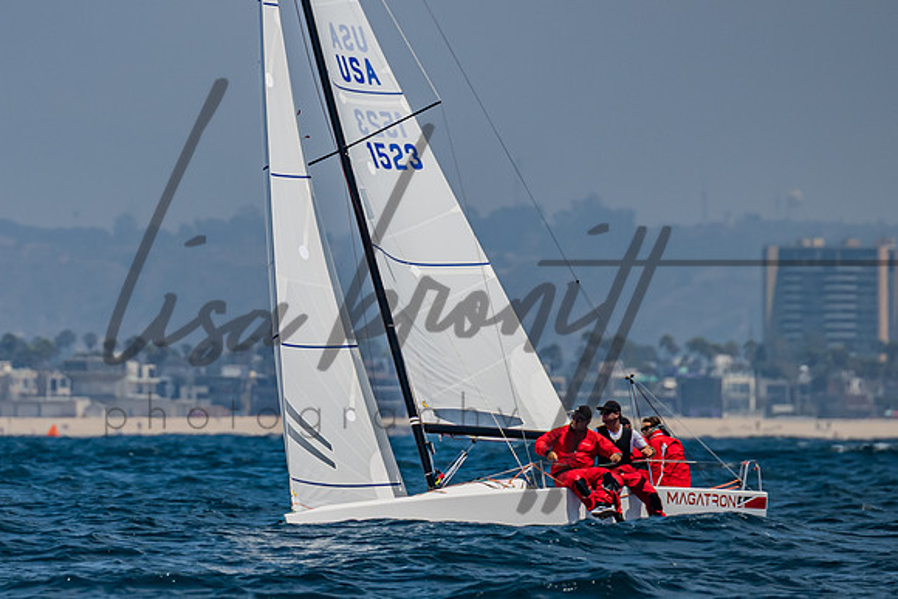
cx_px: 263
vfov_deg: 1.7
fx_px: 20679
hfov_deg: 2.5
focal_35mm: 829
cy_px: 307
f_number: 6.3
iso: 400
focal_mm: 400
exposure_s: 1/2000
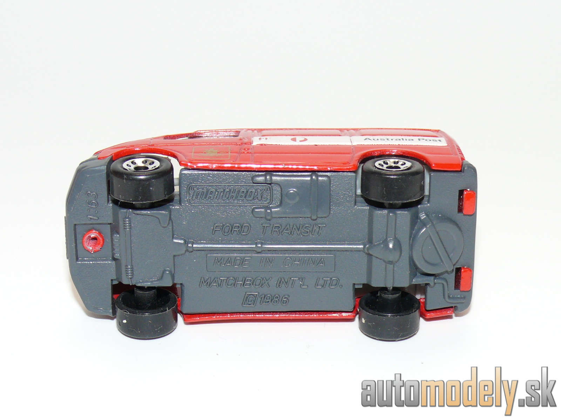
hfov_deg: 22.5
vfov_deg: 17.0
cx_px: 280
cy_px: 210
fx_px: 1410
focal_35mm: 87
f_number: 4
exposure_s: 1/30
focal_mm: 12.3
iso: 100
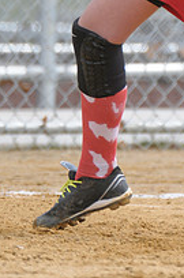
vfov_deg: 1.2
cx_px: 191
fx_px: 13161
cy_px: -97
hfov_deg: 0.8
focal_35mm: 1708
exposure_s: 1/1600
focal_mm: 400
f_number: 4
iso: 400
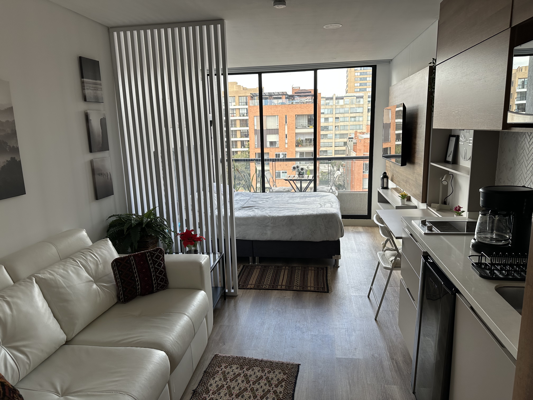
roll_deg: +1.2
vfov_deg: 56.8
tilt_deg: -11.4
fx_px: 370
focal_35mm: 24
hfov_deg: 71.6
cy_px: 200
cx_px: 266
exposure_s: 1/307
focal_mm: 6.86
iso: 80
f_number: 1.78
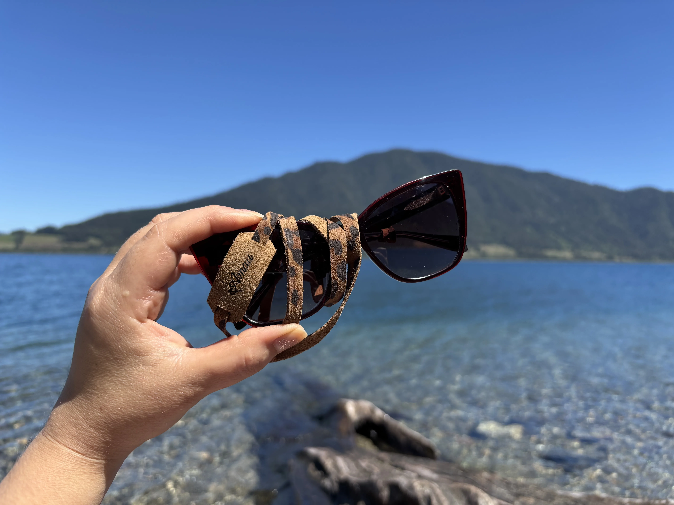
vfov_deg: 53.1
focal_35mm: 26
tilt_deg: +0.1
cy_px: 252
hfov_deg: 67.3
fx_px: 506
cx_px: 337
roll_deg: -0.8
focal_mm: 5.96
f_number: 1.6
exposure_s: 1/2398
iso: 50
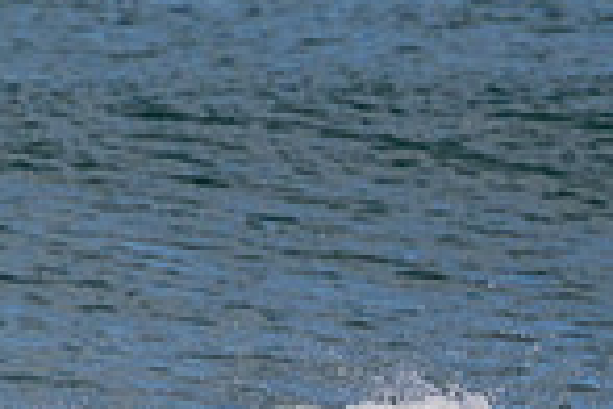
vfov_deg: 0.4
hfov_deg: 0.7
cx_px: 1109
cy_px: 444
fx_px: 53752
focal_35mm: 3157
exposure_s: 1/2000
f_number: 11
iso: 1250
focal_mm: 800
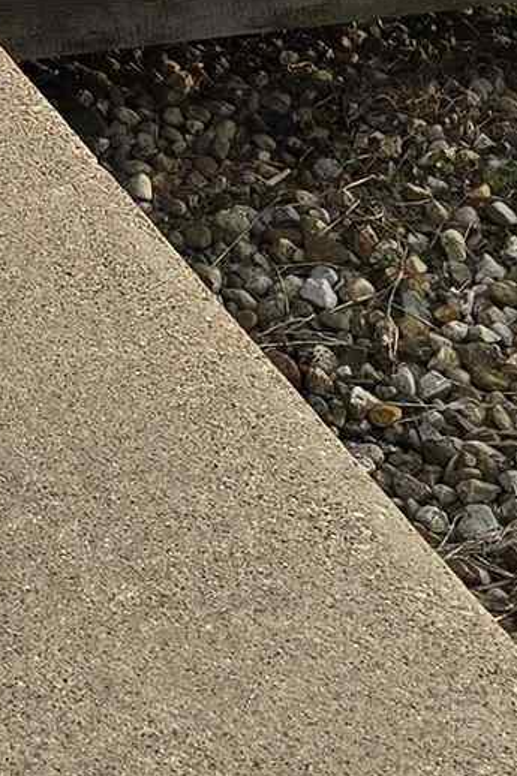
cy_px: -944
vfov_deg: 12.2
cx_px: -384
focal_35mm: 142
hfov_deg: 9.3
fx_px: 3061
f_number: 1.7
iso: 12
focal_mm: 6.3
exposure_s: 1/153
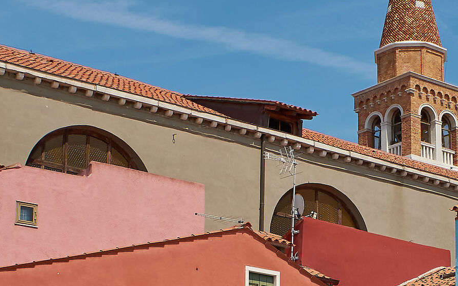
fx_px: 1236
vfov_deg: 13.0
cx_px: 395
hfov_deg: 20.6
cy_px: 302
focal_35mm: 99
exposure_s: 1/500
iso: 200
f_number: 11
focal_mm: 24
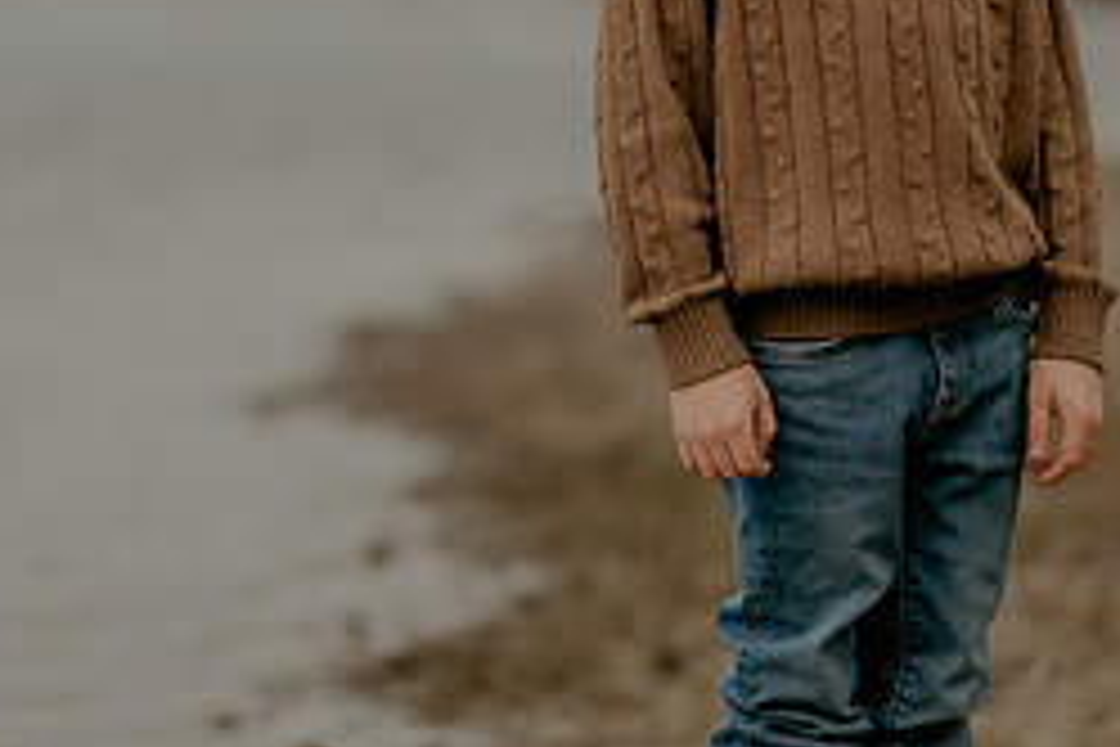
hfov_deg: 10.4
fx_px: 6160
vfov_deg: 6.9
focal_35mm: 198
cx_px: 499
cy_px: -22
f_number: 1.8
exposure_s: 1/200
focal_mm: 85
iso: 400
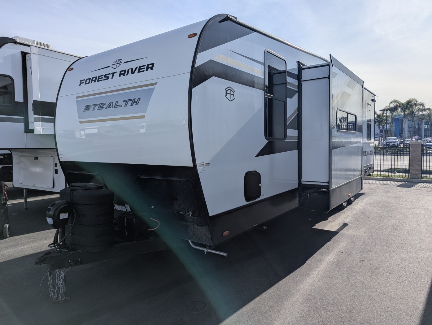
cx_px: 216
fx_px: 300
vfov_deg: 56.9
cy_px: 162
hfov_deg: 71.5
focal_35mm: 24
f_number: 1.85
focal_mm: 6.81
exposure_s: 1/4525
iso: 43
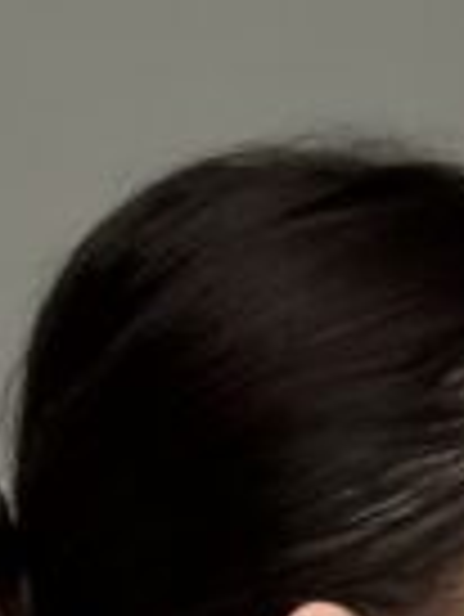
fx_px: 6656
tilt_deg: -7.0
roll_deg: -4.4
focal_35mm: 373
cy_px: 2138
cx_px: 171
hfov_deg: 4.0
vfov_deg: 4.9
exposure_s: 1/491
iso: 64
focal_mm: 6.86
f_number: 1.78
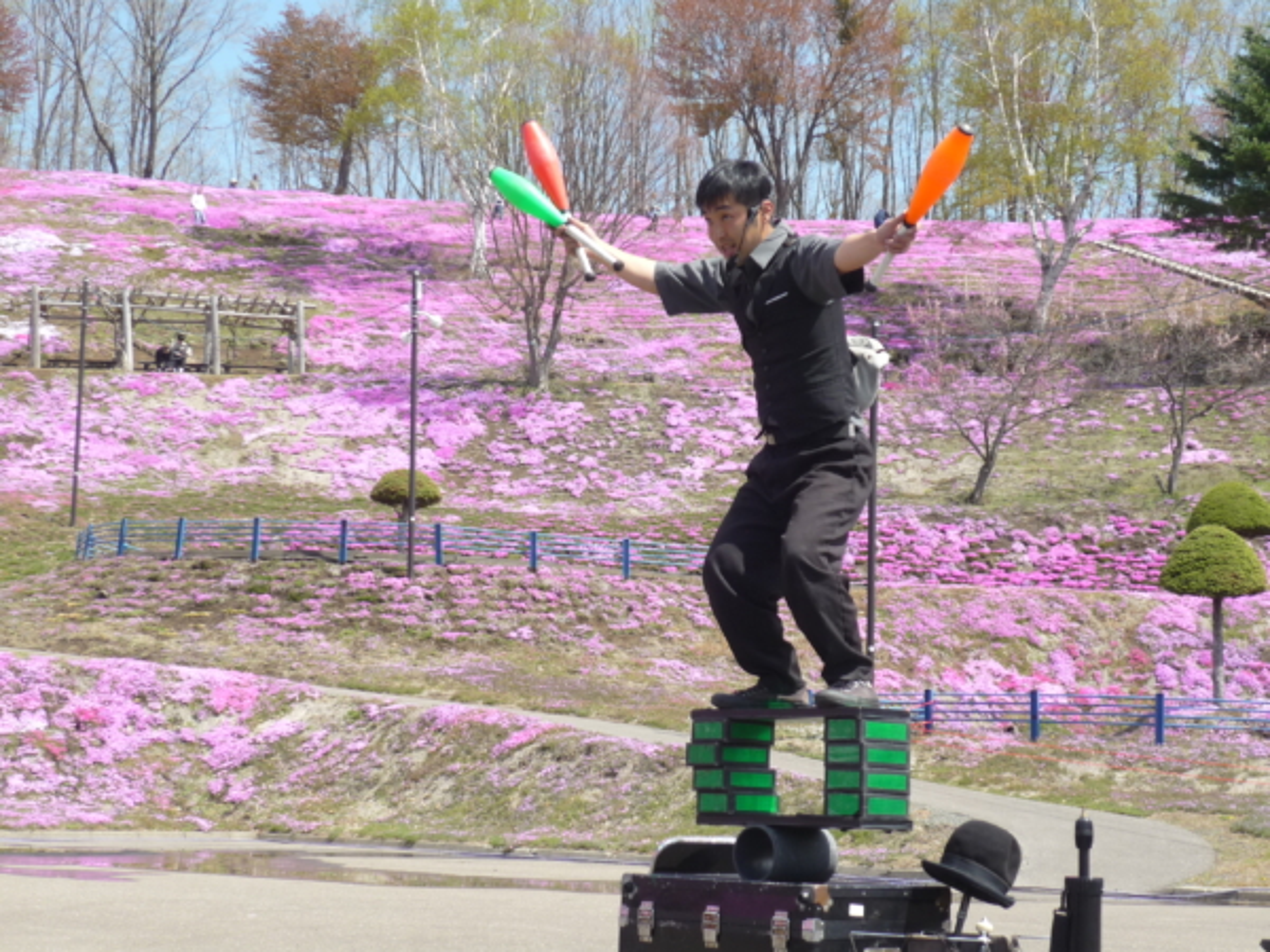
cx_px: 635
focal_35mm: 67
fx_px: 2458
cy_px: 476
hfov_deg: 29.0
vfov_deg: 21.9
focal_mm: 11.1
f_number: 3.9
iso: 100
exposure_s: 1/400
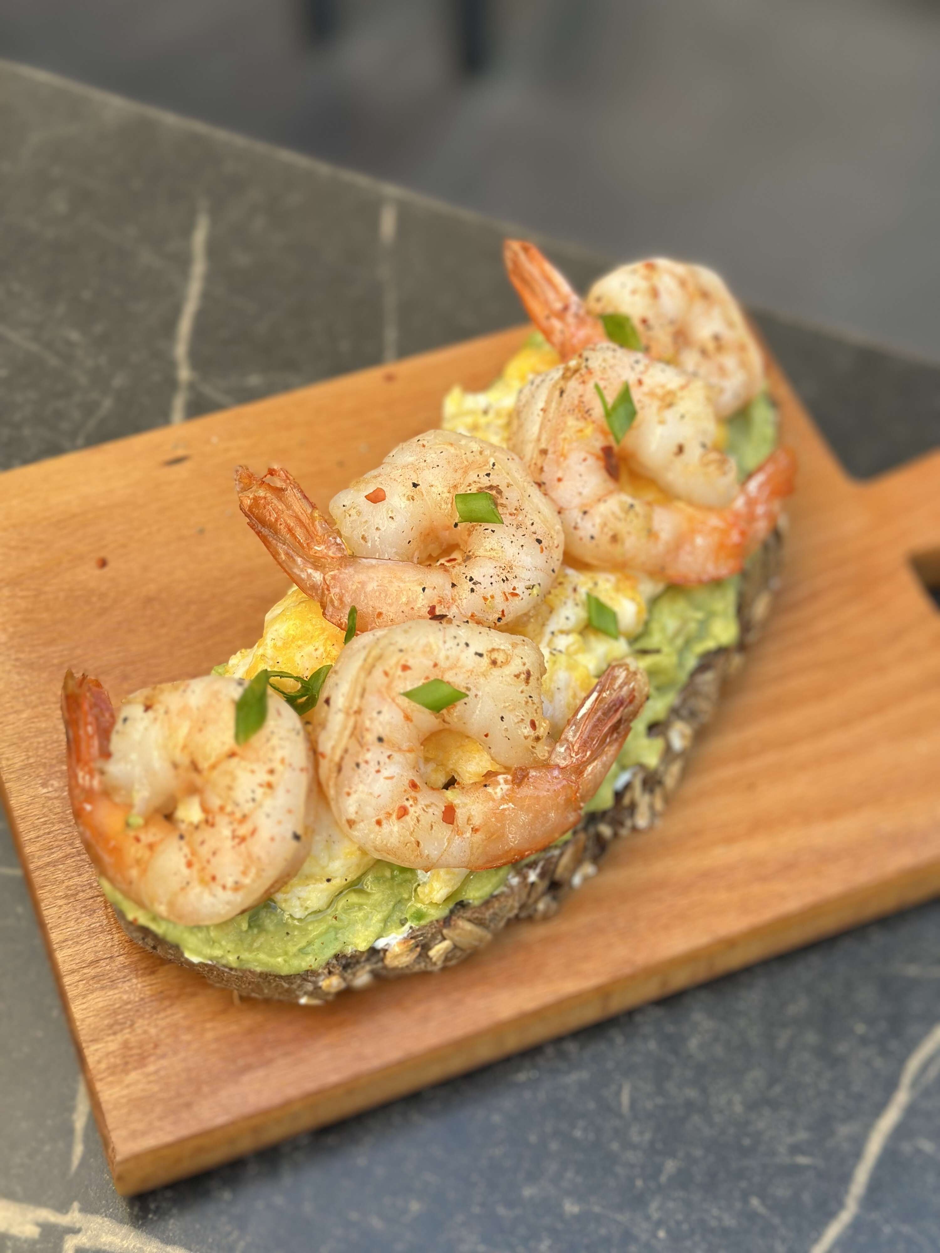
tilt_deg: -56.2
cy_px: 626
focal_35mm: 48
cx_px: 470
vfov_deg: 39.7
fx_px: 1738
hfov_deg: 30.3
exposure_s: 1/935
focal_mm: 6.86
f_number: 1.78
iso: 80
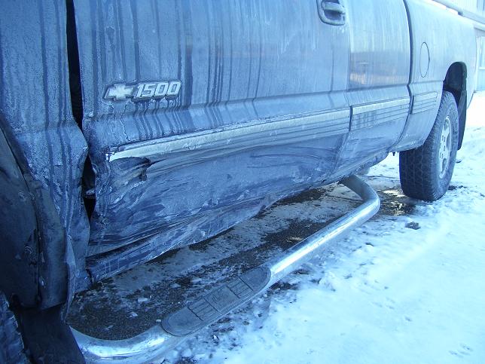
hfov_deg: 50.1
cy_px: 182
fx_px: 518
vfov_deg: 38.7
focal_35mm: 37
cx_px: 242
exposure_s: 1/125
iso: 80
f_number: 2.7
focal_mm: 6
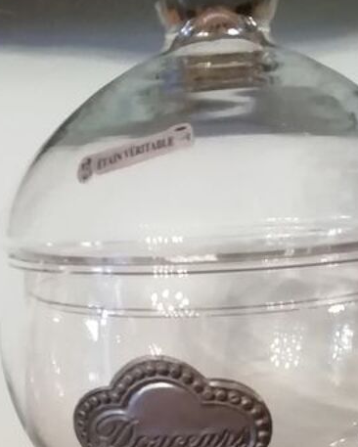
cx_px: 242
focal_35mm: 74
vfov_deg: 24.5
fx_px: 979
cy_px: 452
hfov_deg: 20.6
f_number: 2.2
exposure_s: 1/25
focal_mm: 3.46
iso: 500
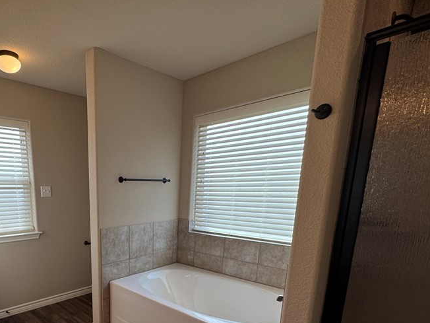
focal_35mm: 22
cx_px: 114
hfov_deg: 71.8
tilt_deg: -12.5
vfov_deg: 57.6
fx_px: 273
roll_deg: +0.4
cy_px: 247
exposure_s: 1/139
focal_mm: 2.22
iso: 40
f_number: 2.2
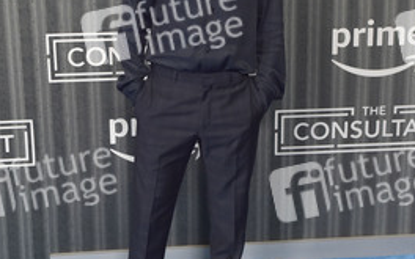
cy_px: 107
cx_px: 208
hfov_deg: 30.2
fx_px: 769
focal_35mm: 68
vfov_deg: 19.1
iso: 2500
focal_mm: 44
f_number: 6.3
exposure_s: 1/250
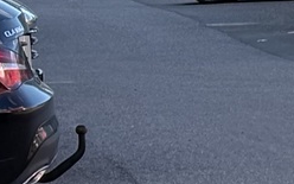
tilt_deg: -6.9
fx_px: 2564
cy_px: 252
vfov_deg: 4.1
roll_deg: +0.8
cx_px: 782
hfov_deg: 6.2
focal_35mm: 320
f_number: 1.6
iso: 50
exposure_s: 1/673
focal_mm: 5.96
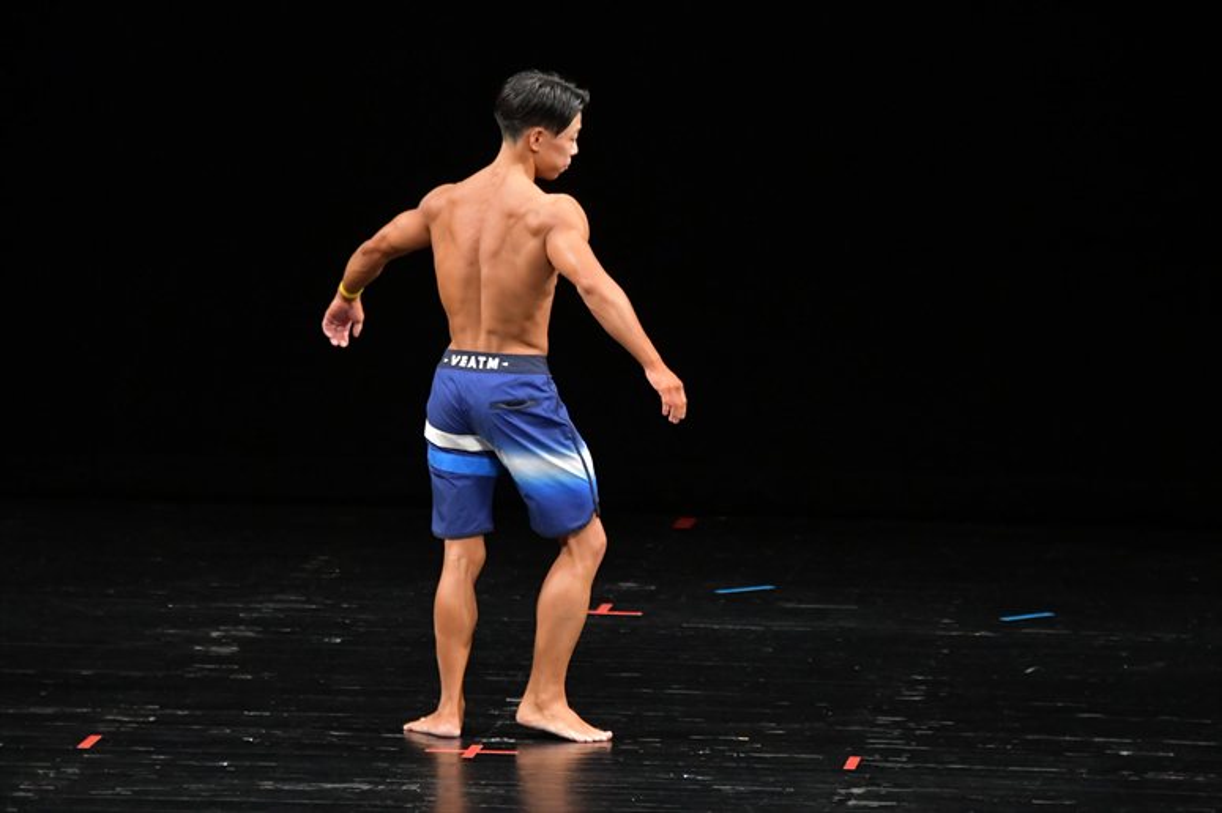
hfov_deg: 6.9
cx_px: 611
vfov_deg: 4.6
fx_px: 10178
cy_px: 406
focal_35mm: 300
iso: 3200
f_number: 5.6
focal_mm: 200
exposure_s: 1/400
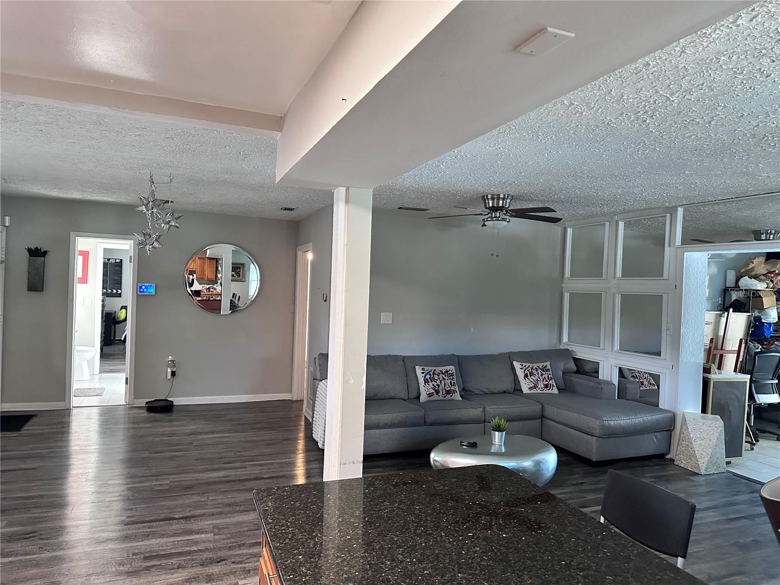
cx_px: 390
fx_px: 541
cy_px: 292
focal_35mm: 24
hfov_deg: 71.6
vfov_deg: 56.8
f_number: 1.78
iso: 800
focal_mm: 6.86
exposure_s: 1/60
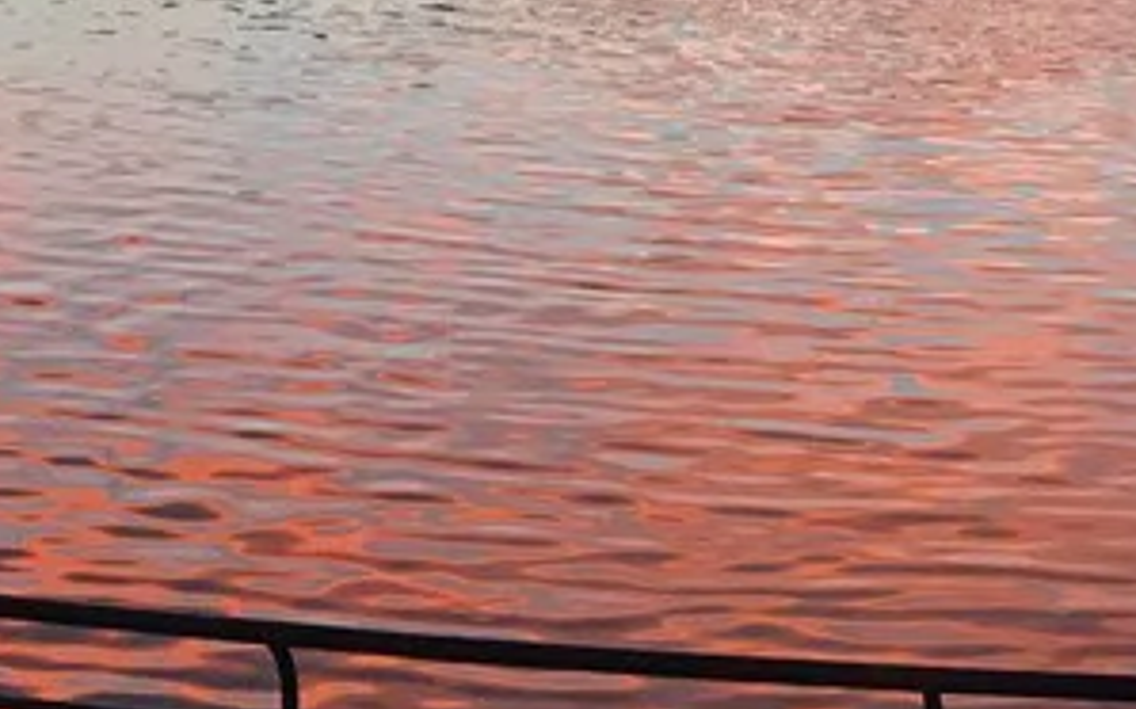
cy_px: -389
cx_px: 926
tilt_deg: -0.1
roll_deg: +0.8
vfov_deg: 12.2
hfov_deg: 20.2
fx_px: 3157
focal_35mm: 102
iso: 25
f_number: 1.8
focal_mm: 3.99
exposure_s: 1/40
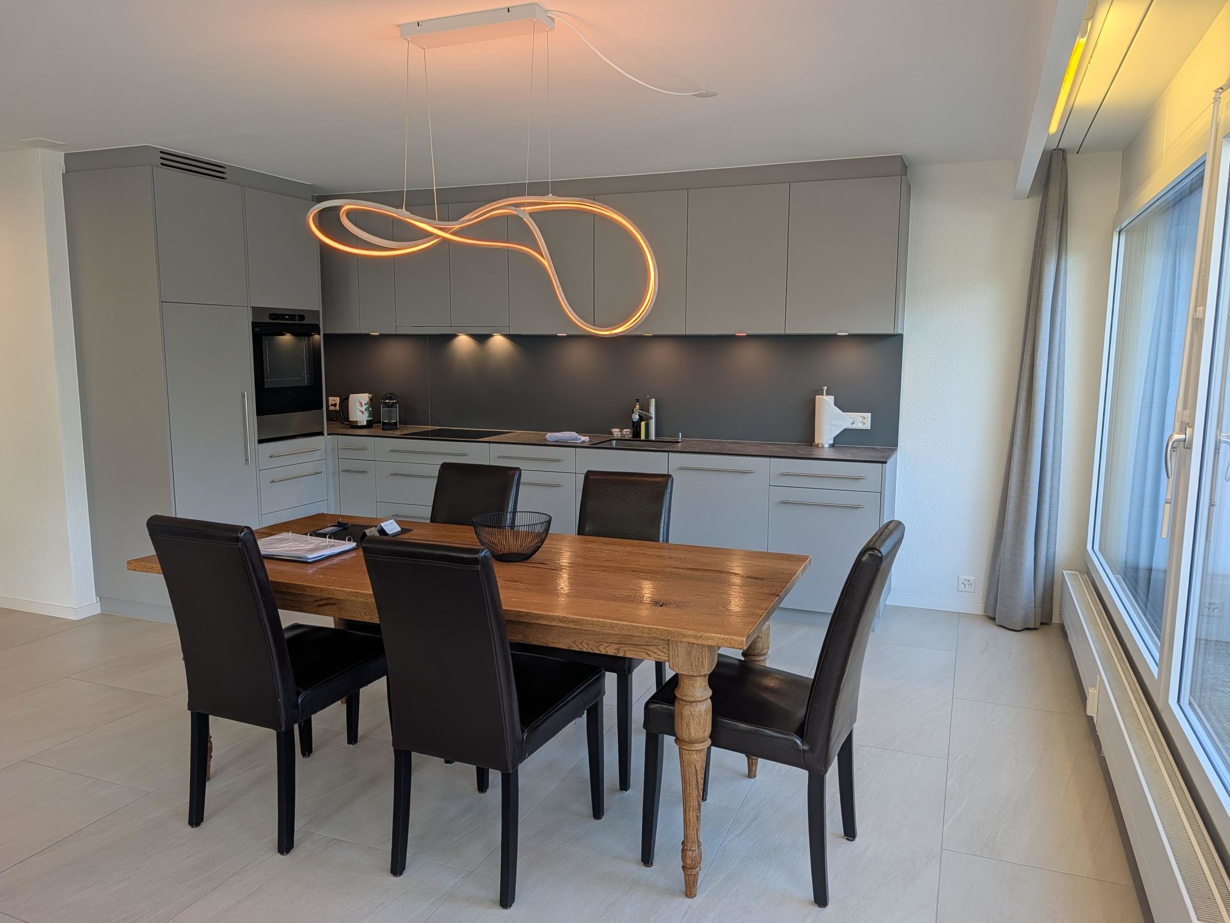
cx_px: 615
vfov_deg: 56.8
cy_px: 462
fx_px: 853
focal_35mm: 24
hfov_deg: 71.6
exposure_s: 1/429
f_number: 1.68
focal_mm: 6.9
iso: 17
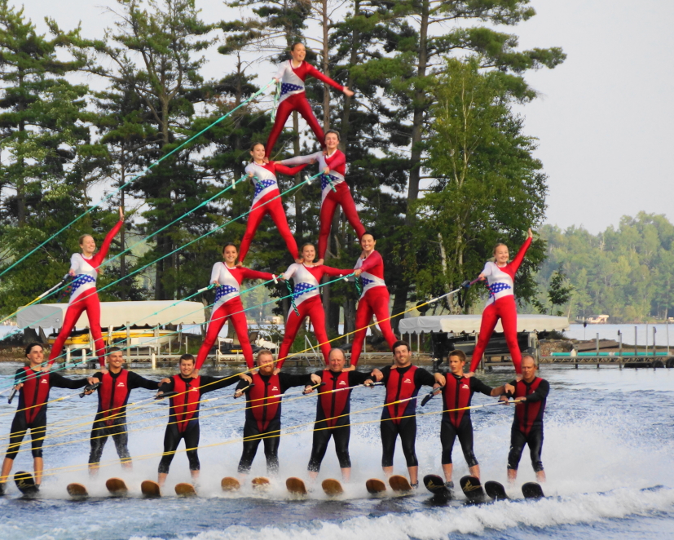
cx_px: 301
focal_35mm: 230
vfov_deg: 6.7
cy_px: 269
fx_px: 4580
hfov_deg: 8.4
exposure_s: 1/250
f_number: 5.6
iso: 320
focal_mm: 135
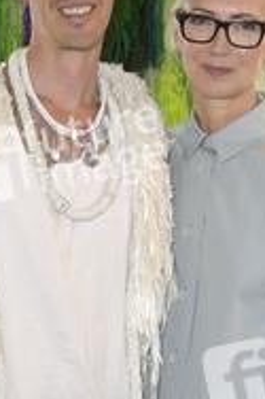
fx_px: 896
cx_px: 119
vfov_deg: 25.0
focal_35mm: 81
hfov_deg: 16.8
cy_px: 263
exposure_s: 1/200
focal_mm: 38
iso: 1250
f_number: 7.1
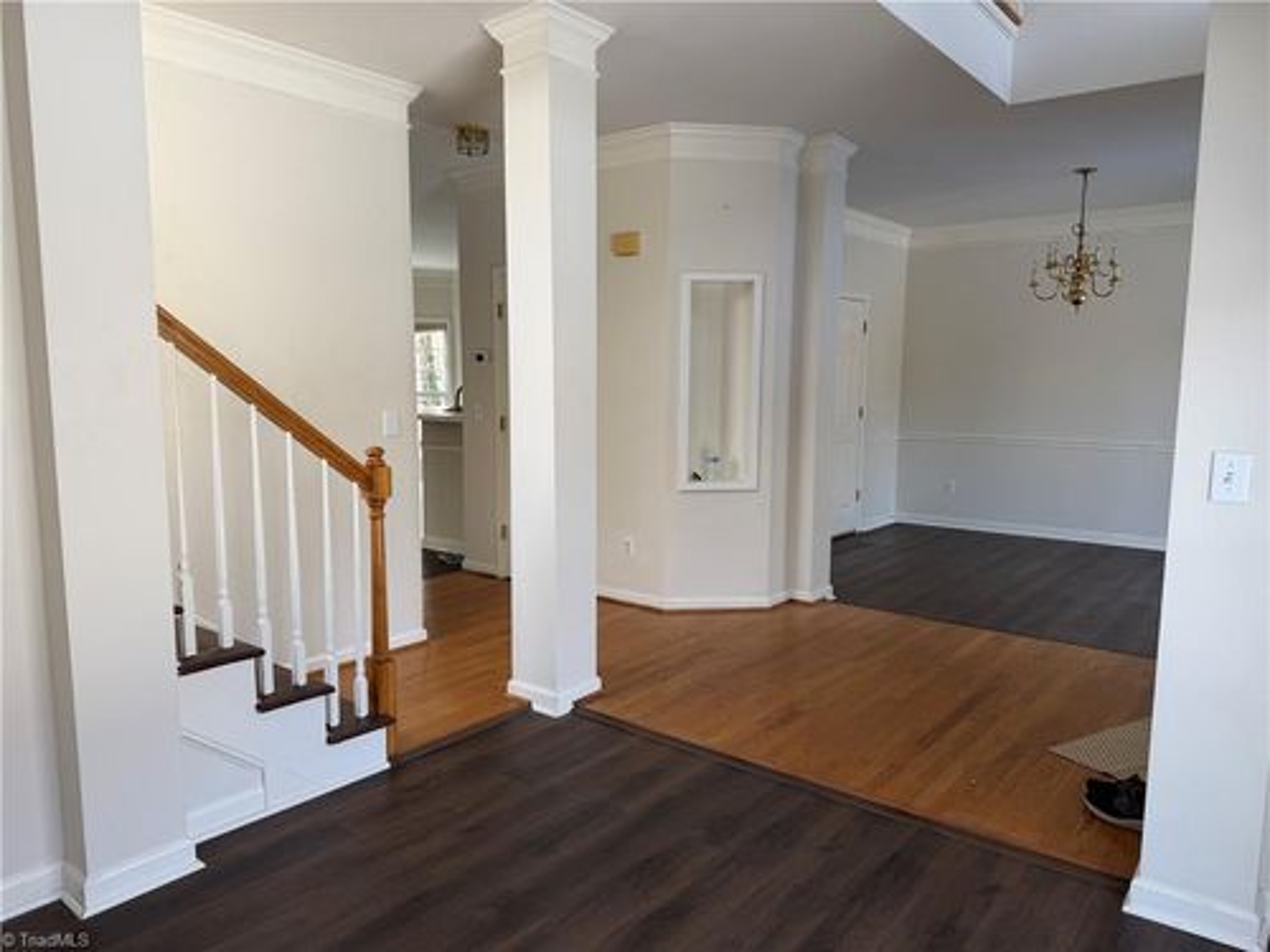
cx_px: 635
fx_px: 881
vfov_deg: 56.8
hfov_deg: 71.6
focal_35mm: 24
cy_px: 476
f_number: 1.78
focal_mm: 6.76
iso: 50
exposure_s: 1/145
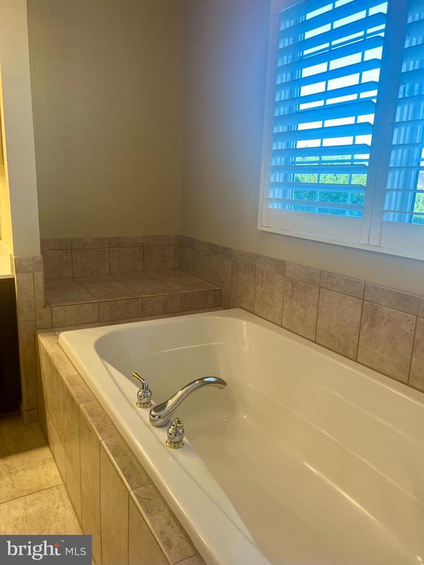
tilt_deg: -10.4
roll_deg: -3.3
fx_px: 425
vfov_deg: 67.3
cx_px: 212
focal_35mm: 26
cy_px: 282
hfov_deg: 53.1
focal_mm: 5.7
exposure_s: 1/120
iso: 100
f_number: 1.5
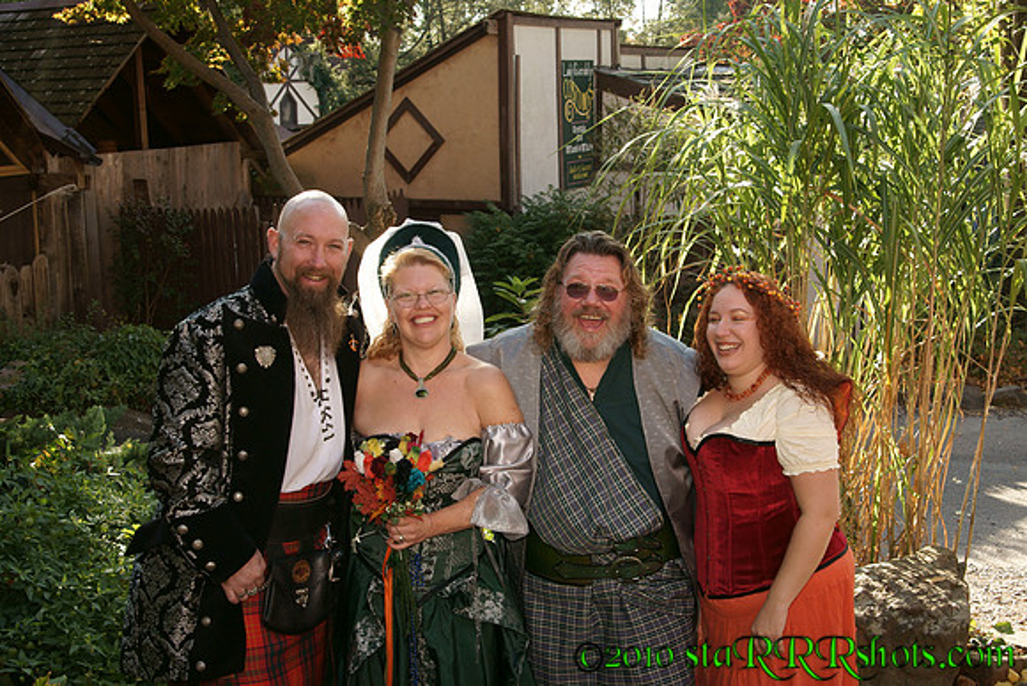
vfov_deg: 31.9
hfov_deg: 46.4
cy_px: 343
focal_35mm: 42
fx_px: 1198
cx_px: 514
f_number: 7.1
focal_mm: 28
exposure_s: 1/160
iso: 400
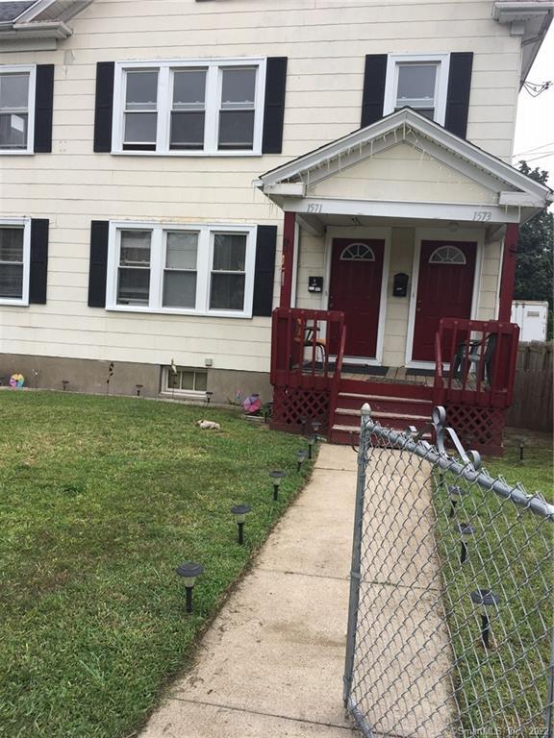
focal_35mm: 29
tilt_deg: -4.0
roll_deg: -3.3
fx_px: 619
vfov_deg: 61.7
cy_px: 369
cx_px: 277
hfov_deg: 48.2
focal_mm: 4.15
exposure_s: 1/761
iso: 25
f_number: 2.2
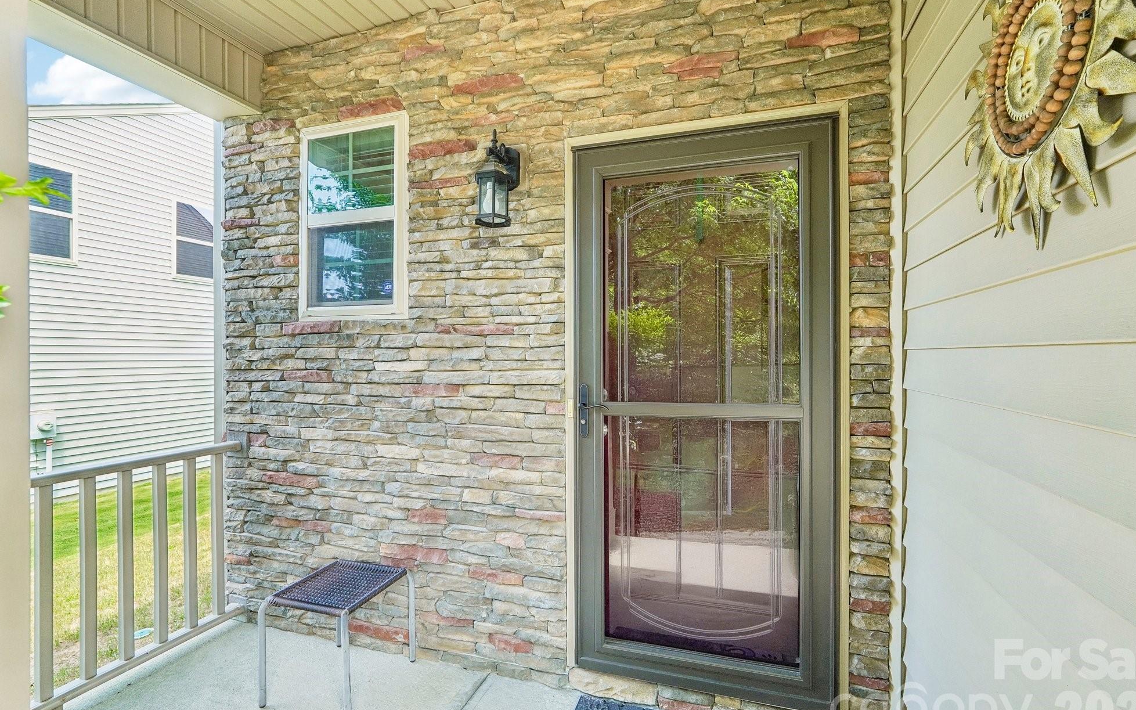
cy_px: 357
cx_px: 585
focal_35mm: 16
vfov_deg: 71.3
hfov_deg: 97.8
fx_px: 495
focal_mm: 10
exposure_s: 1/10
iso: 400
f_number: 8
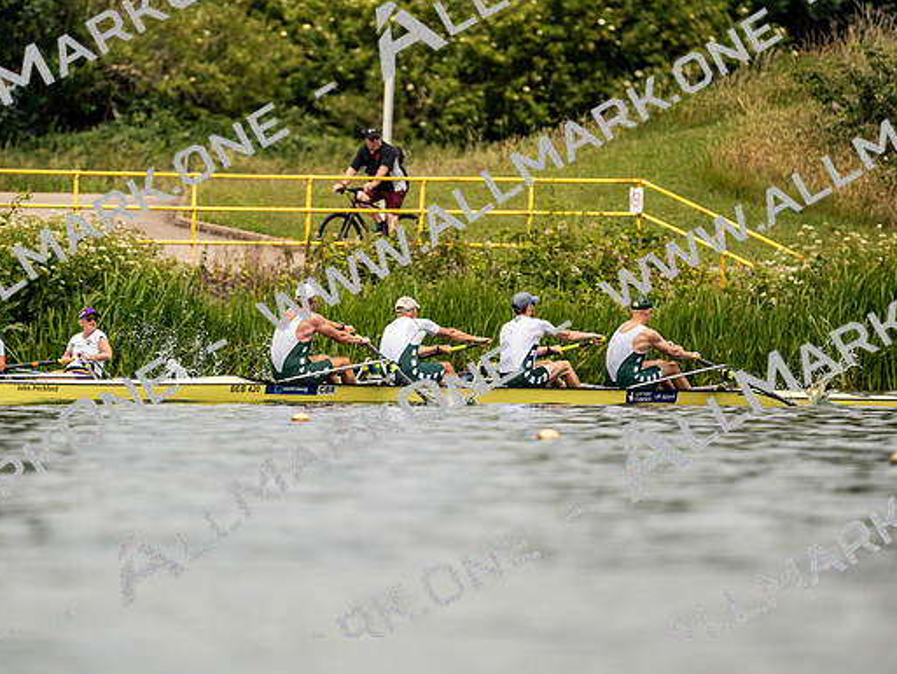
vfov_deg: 2.4
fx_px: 16407
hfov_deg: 3.1
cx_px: 472
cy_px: 337
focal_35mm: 633
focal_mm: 582
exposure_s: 1/2000
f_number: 6.3
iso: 200
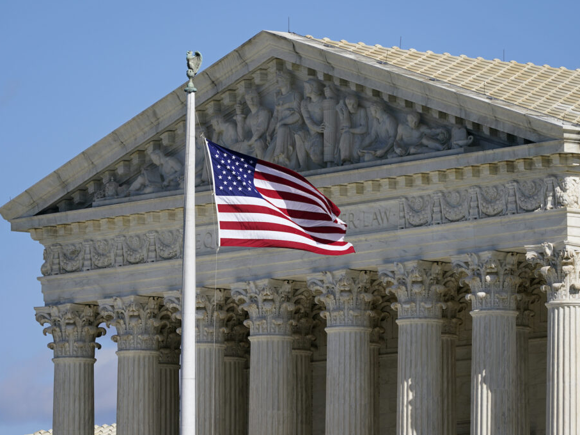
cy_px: 217
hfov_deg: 5.8
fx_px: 5730
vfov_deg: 4.3
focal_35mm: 342
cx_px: 298
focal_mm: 315
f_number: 8
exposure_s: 1/800
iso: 160
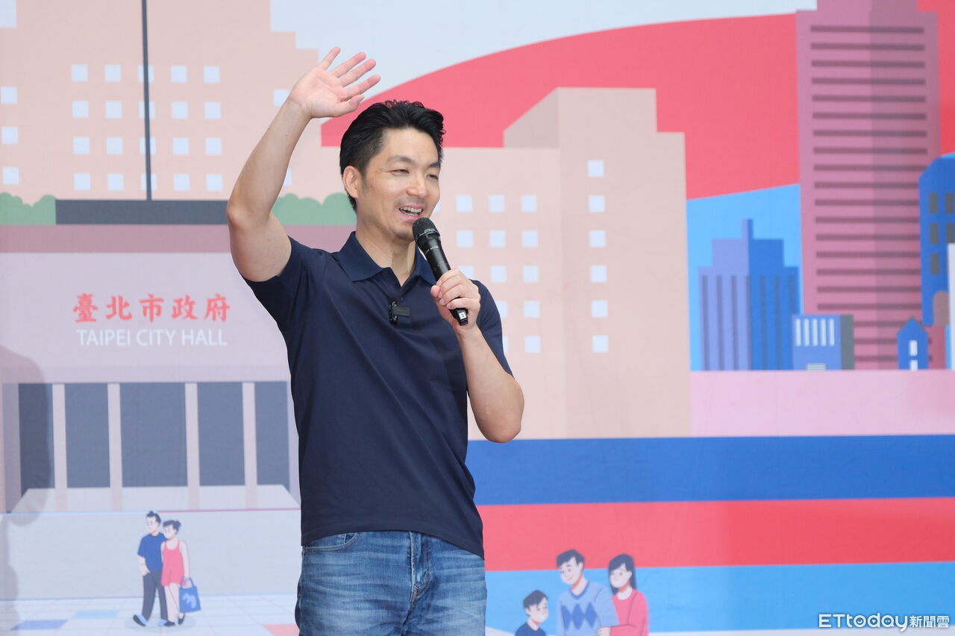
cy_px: 318
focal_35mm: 153
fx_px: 4058
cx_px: 478
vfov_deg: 9.0
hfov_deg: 13.4
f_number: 2.8
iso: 1250
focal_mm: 102.2
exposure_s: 1/200
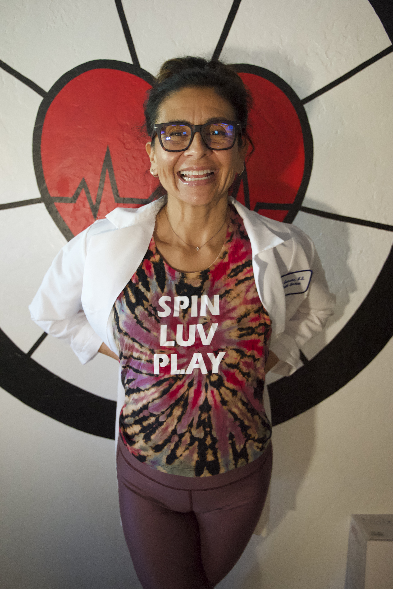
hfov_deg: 44.3
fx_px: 483
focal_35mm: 30
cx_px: 196
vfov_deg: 62.8
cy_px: 294
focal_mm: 29.5
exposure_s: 1/60
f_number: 2.8
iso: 6400
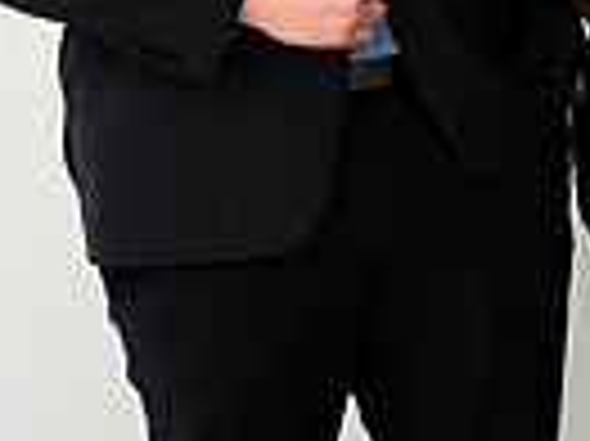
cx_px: 1194
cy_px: -335
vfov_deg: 7.4
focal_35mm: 196
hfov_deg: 9.4
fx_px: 3338
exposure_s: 1/160
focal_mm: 46
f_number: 5.6
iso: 200
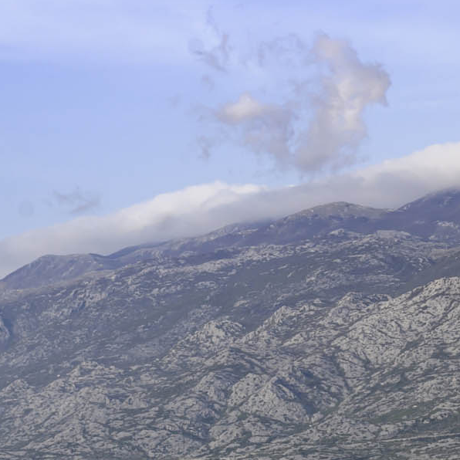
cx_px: 347
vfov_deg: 10.8
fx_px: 2360
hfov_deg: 11.1
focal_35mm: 157
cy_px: 671
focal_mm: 34
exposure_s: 1/20
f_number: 11
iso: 80
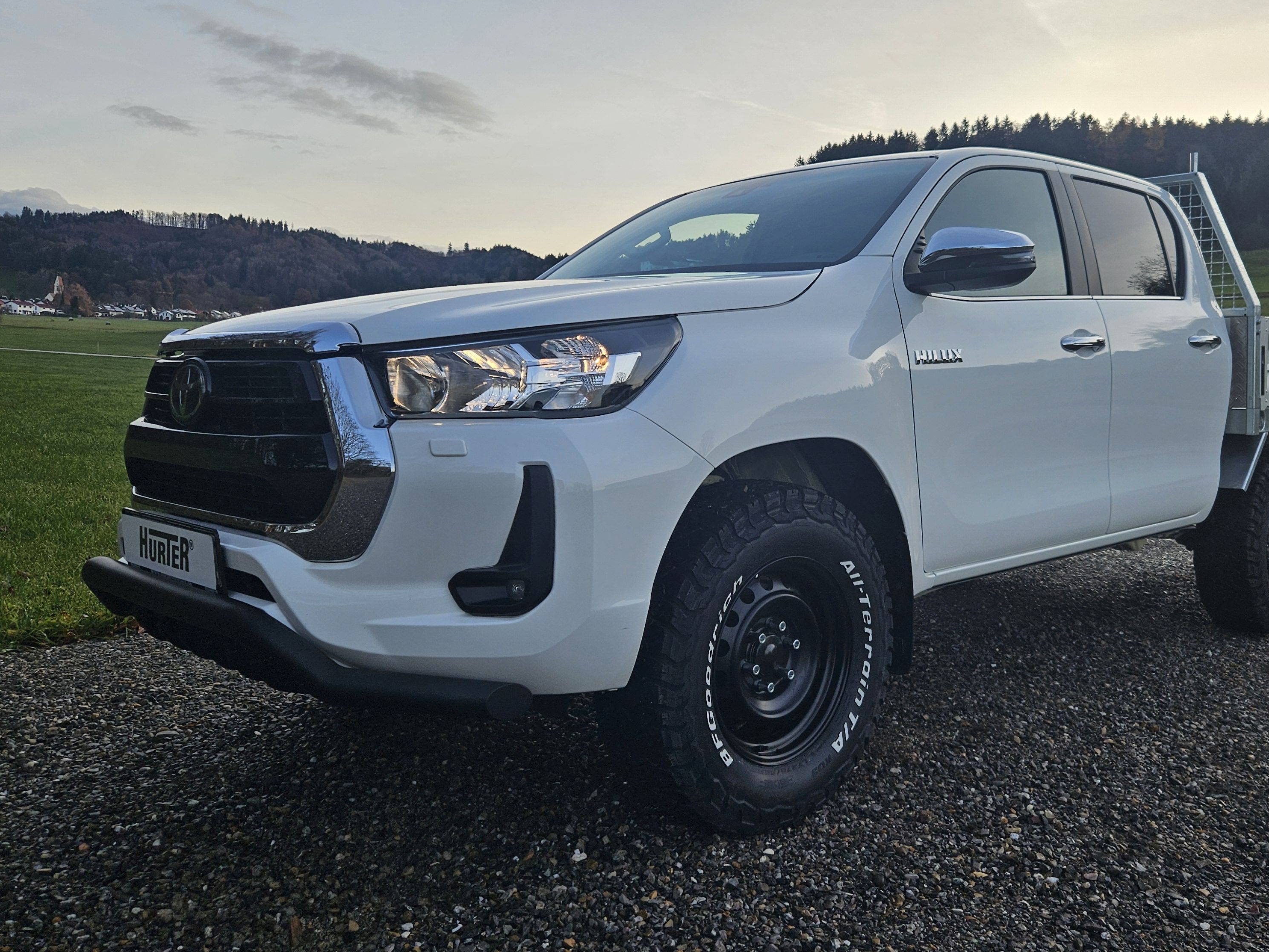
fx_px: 1136
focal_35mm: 31
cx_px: 752
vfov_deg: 45.3
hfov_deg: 58.0
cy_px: 416
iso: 25
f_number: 1.8
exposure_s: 1/514
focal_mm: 5.4
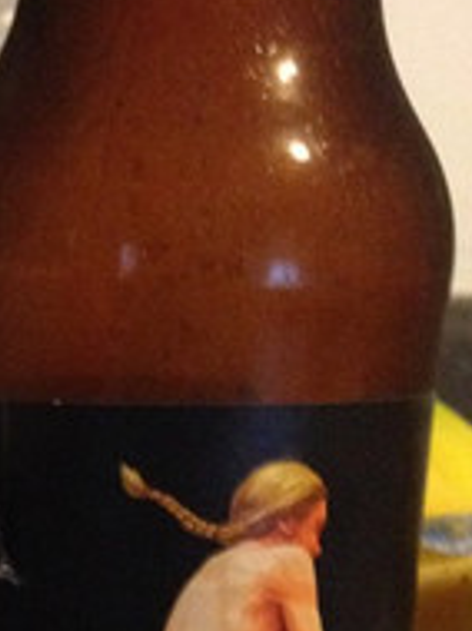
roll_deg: -2.8
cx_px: -166
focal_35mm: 118
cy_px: 531
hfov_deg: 12.1
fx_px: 2150
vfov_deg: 16.5
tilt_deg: -11.6
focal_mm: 4.28
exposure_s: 1/15
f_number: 2.4
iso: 500
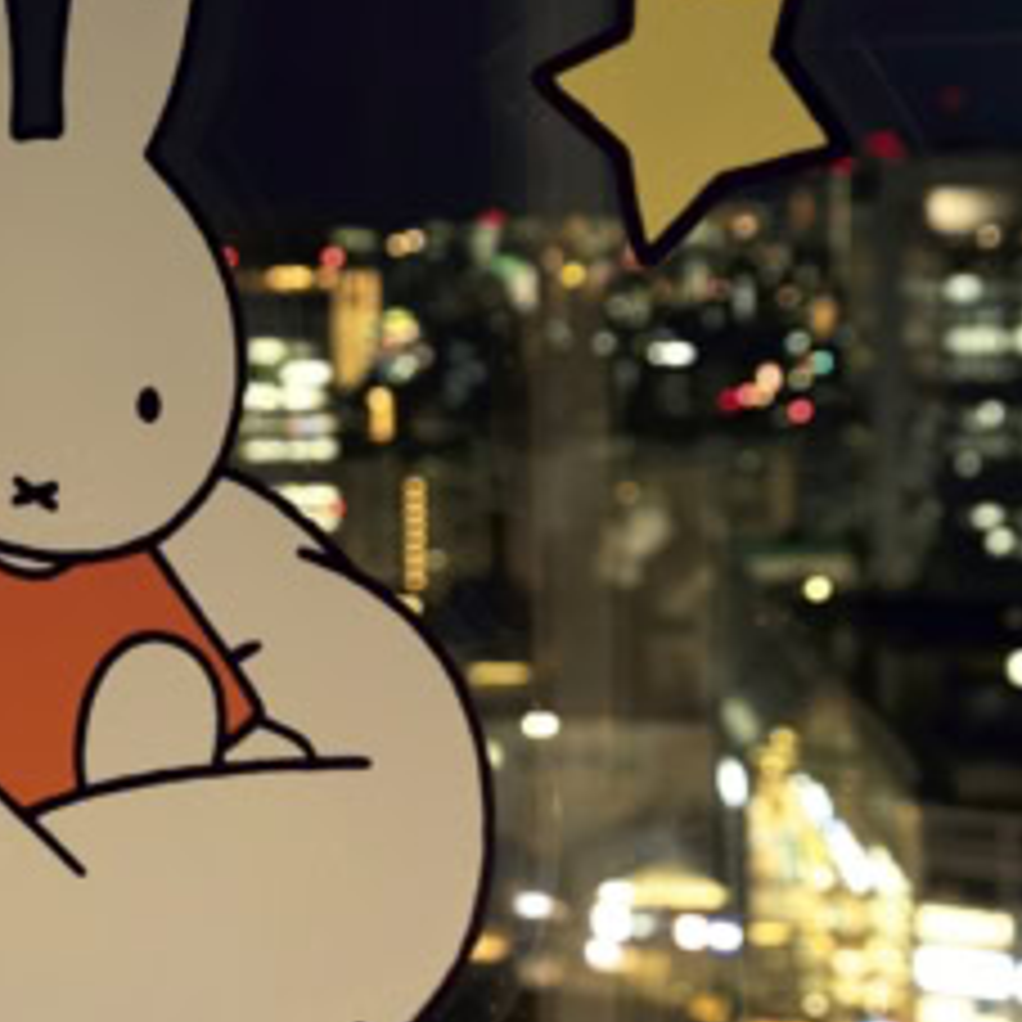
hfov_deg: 15.7
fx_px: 3507
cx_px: -338
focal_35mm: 105
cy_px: 281
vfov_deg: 16.5
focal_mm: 35
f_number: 3.5
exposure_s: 1/60
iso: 6400
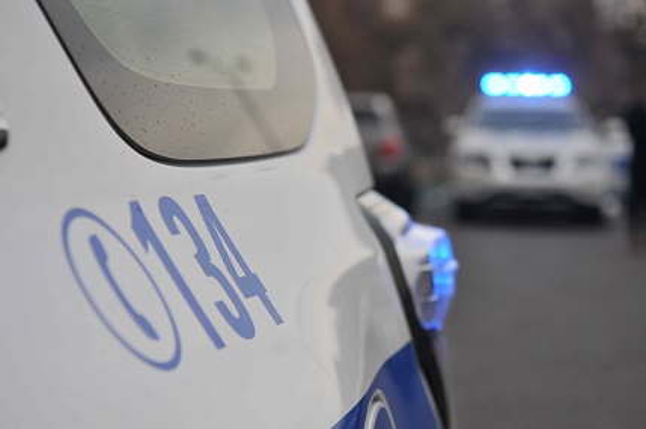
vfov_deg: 16.5
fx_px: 1479
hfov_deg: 24.6
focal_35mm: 82
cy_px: 214
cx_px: 323
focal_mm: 55
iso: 500
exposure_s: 1/640
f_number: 4
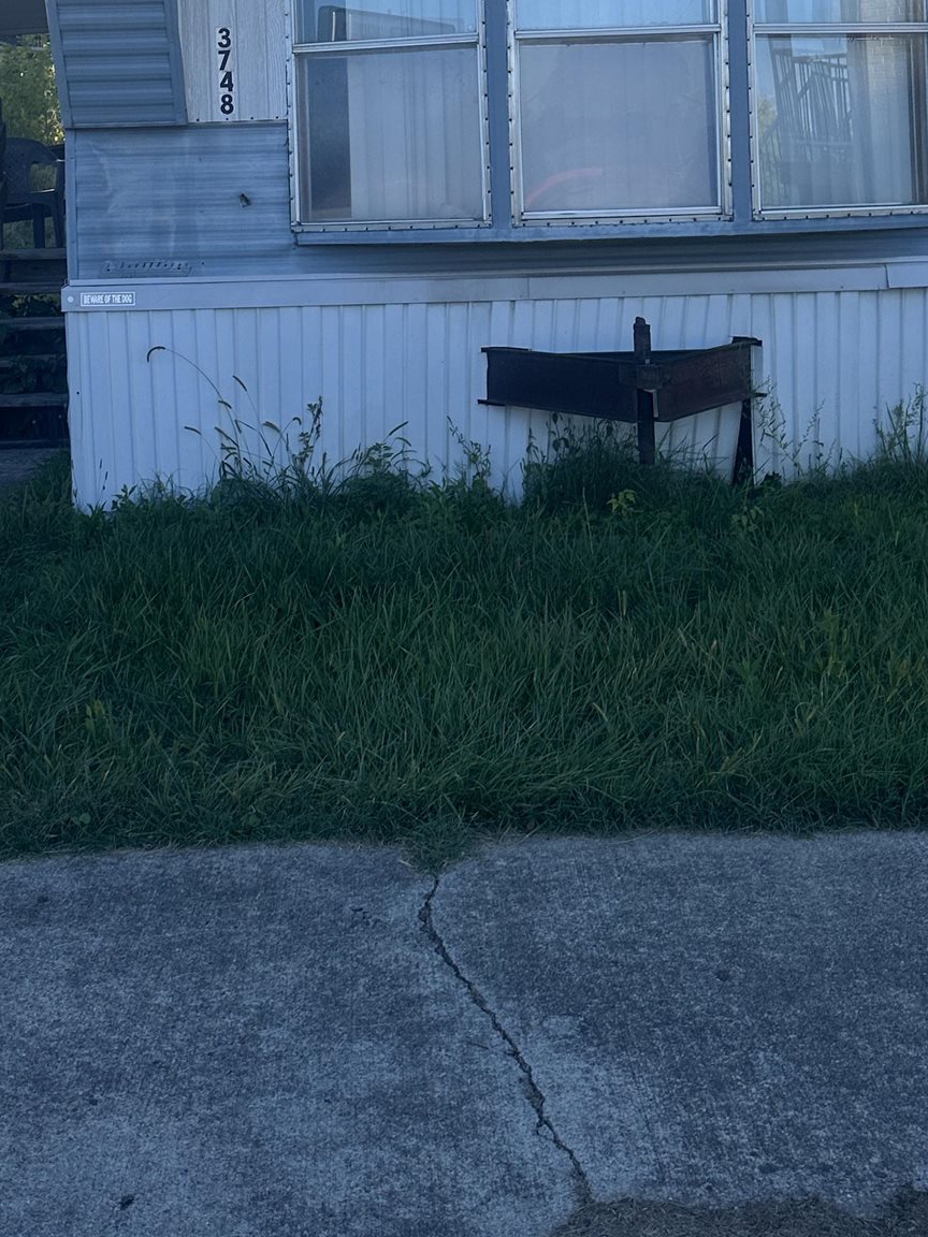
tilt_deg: +2.4
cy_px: 188
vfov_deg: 37.7
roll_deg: +1.4
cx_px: 411
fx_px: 1716
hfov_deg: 30.2
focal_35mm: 48
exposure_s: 1/3597
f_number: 1.78
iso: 80
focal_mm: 6.86
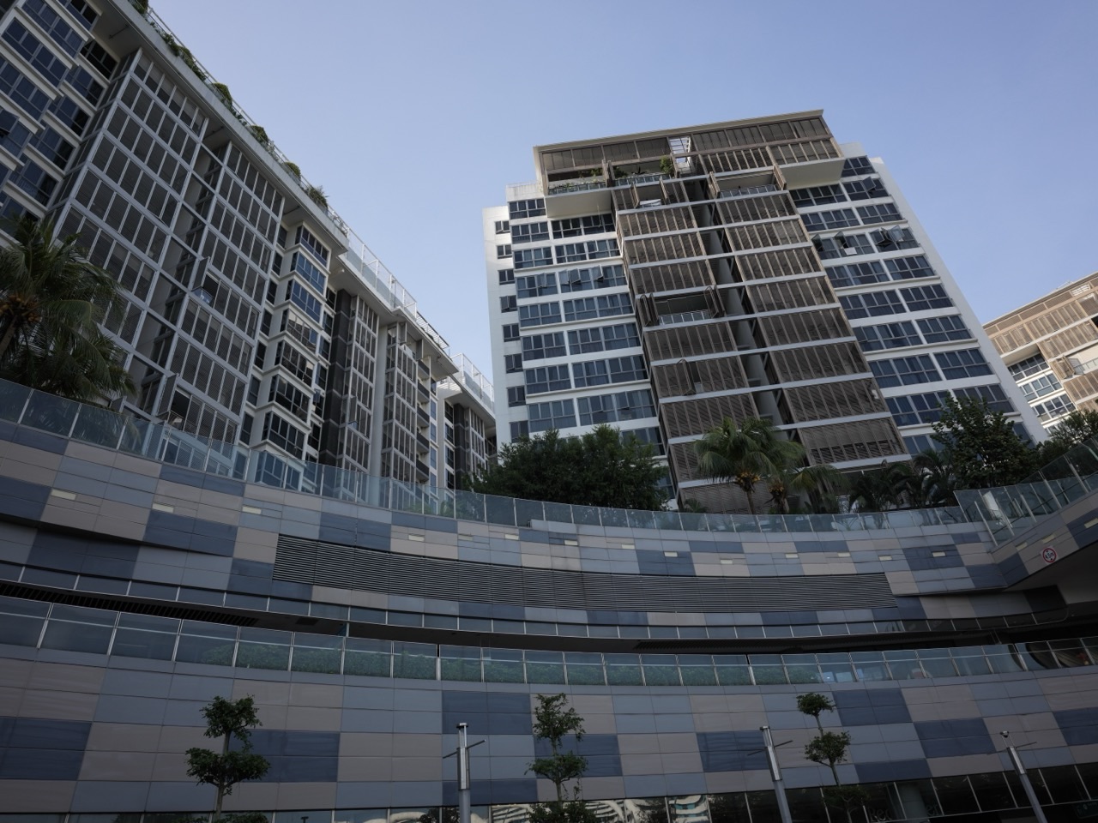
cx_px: 549
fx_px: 698
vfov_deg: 61.1
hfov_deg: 76.4
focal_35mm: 22
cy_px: 412
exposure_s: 1/160
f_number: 8
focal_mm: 28
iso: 200
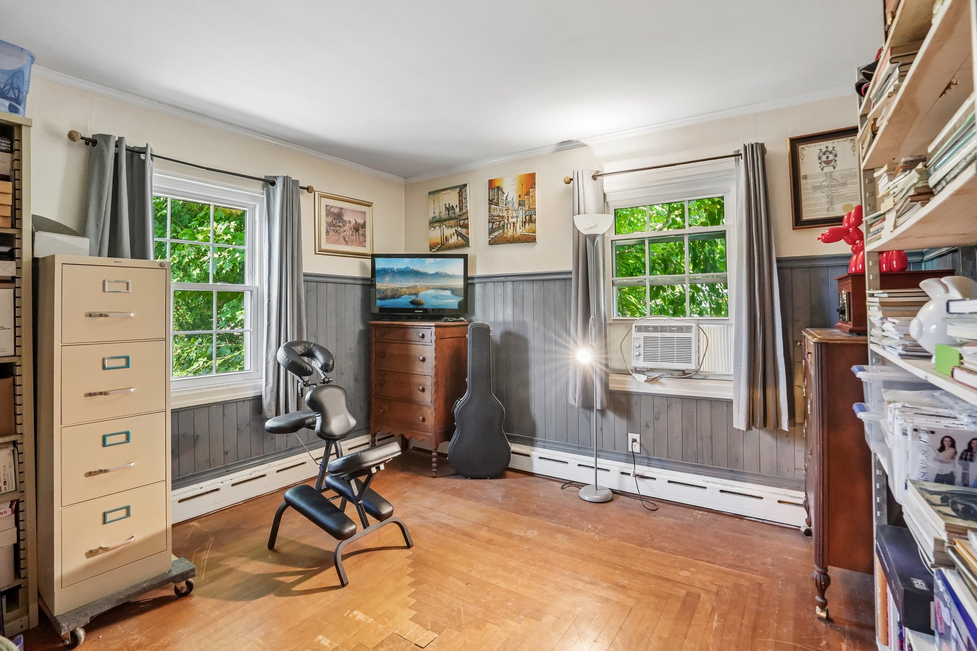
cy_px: 326
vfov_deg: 73.7
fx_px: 434
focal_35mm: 16
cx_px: 488
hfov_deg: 96.7
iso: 3200
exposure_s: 1/30
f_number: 8
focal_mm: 16
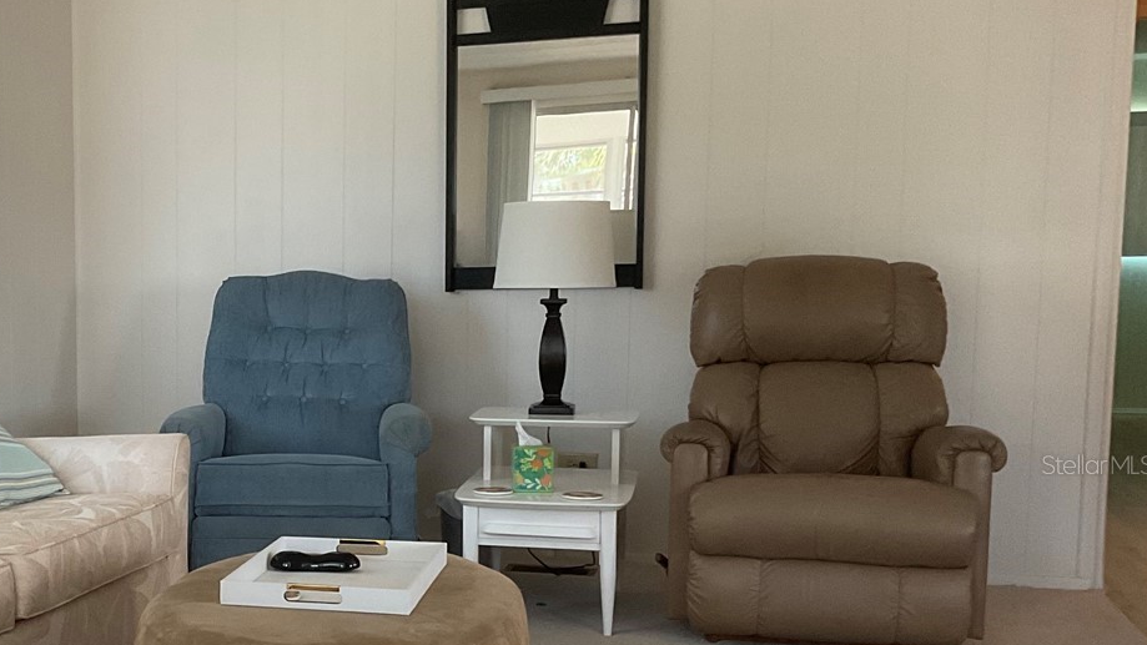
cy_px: 464
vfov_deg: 21.7
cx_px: 161
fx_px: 1673
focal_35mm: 55
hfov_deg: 36.0
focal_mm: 3
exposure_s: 1/60
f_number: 1.8
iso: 80
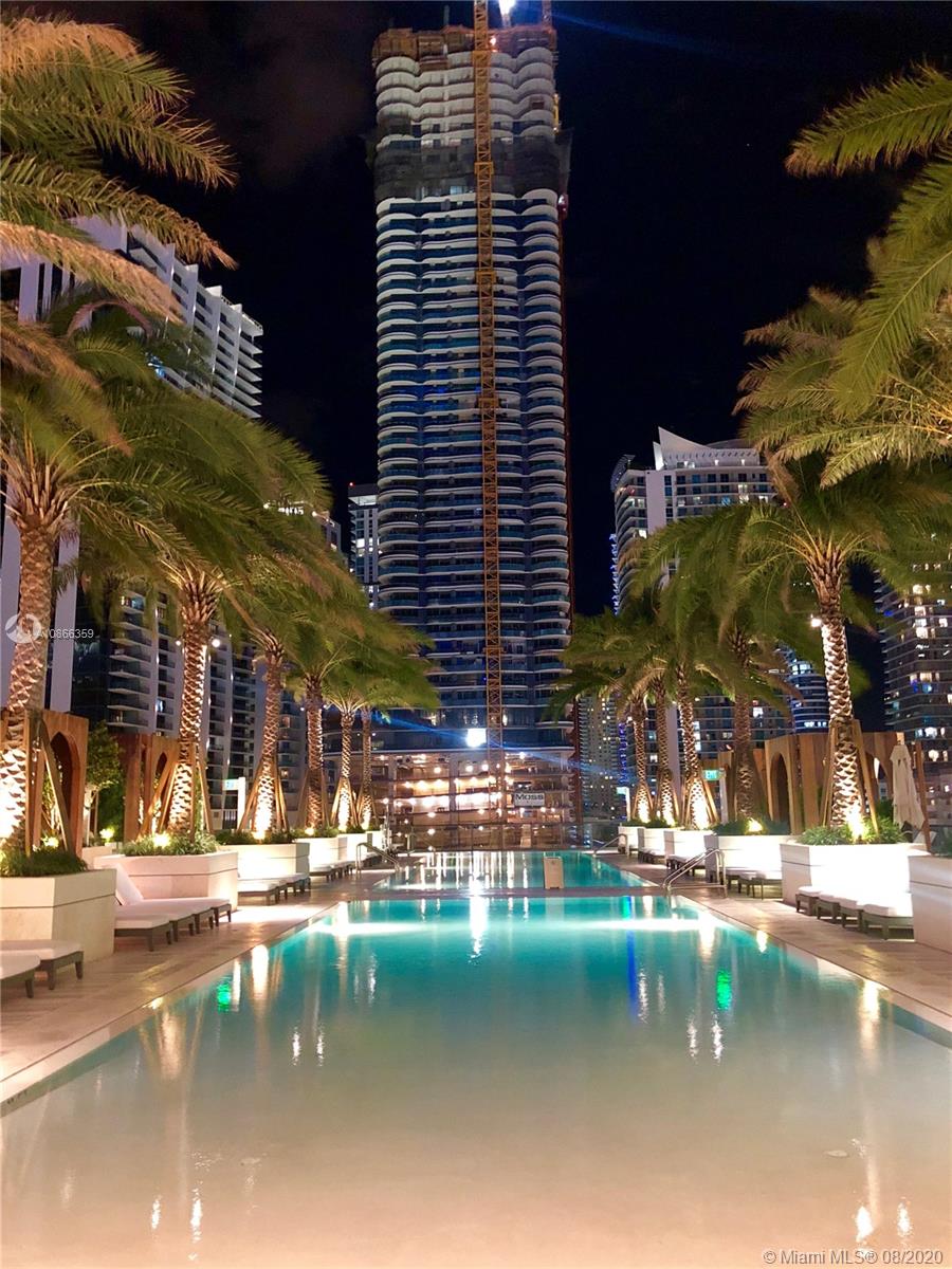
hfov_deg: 49.7
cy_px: 634
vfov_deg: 63.4
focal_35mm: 28
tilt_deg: +10.7
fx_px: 1027
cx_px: 476
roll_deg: +1.2
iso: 250
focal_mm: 4
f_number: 1.8
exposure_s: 1/4
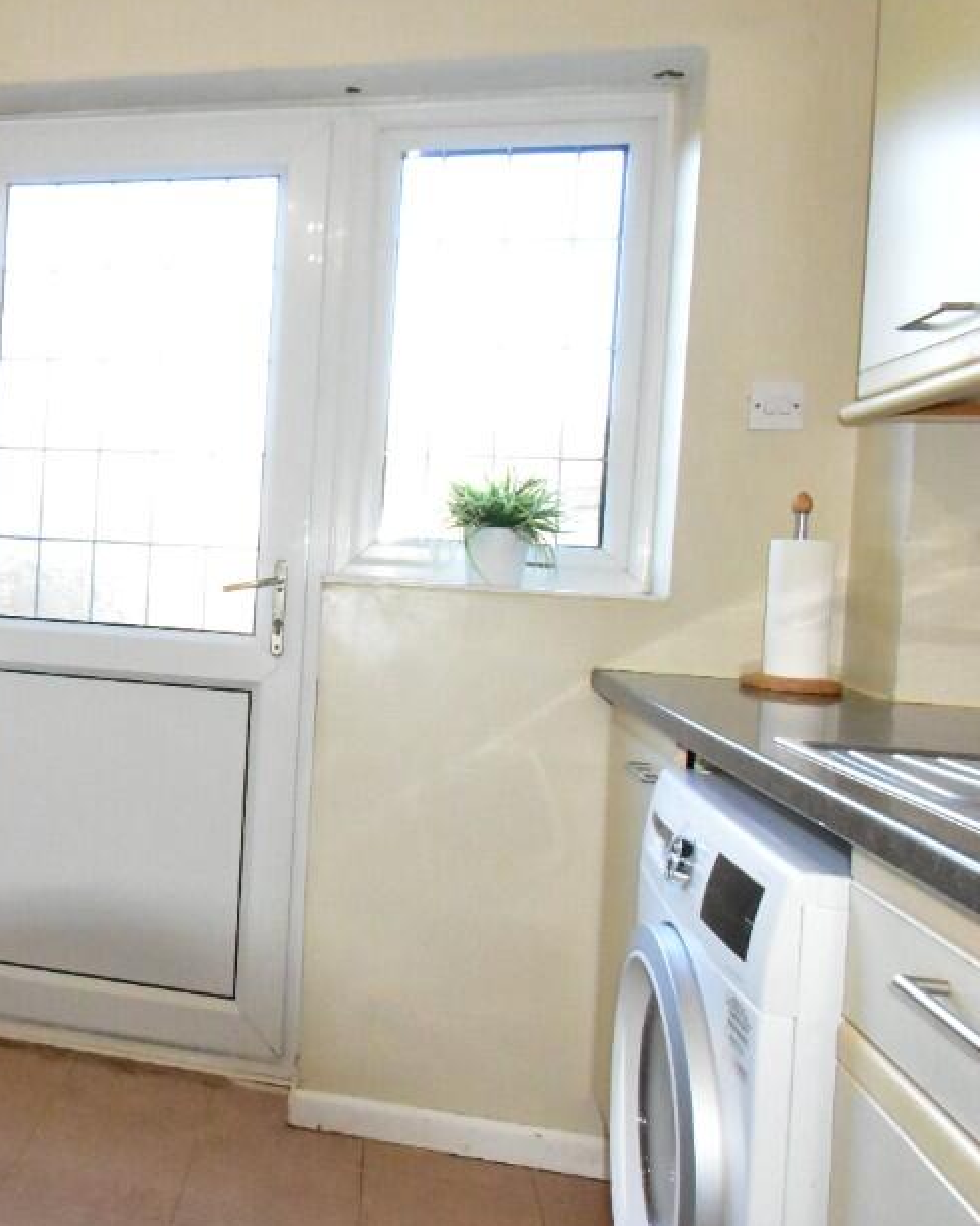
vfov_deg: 57.5
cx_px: 46
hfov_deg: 42.3
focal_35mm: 31
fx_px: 1117
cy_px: 571
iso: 12800
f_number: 11
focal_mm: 13
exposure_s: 1/200
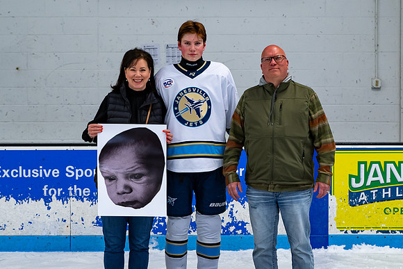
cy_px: 139
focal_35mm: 96
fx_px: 1078
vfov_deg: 14.2
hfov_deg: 21.2
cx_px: 194
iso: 500
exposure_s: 1/250
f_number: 4.5
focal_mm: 52
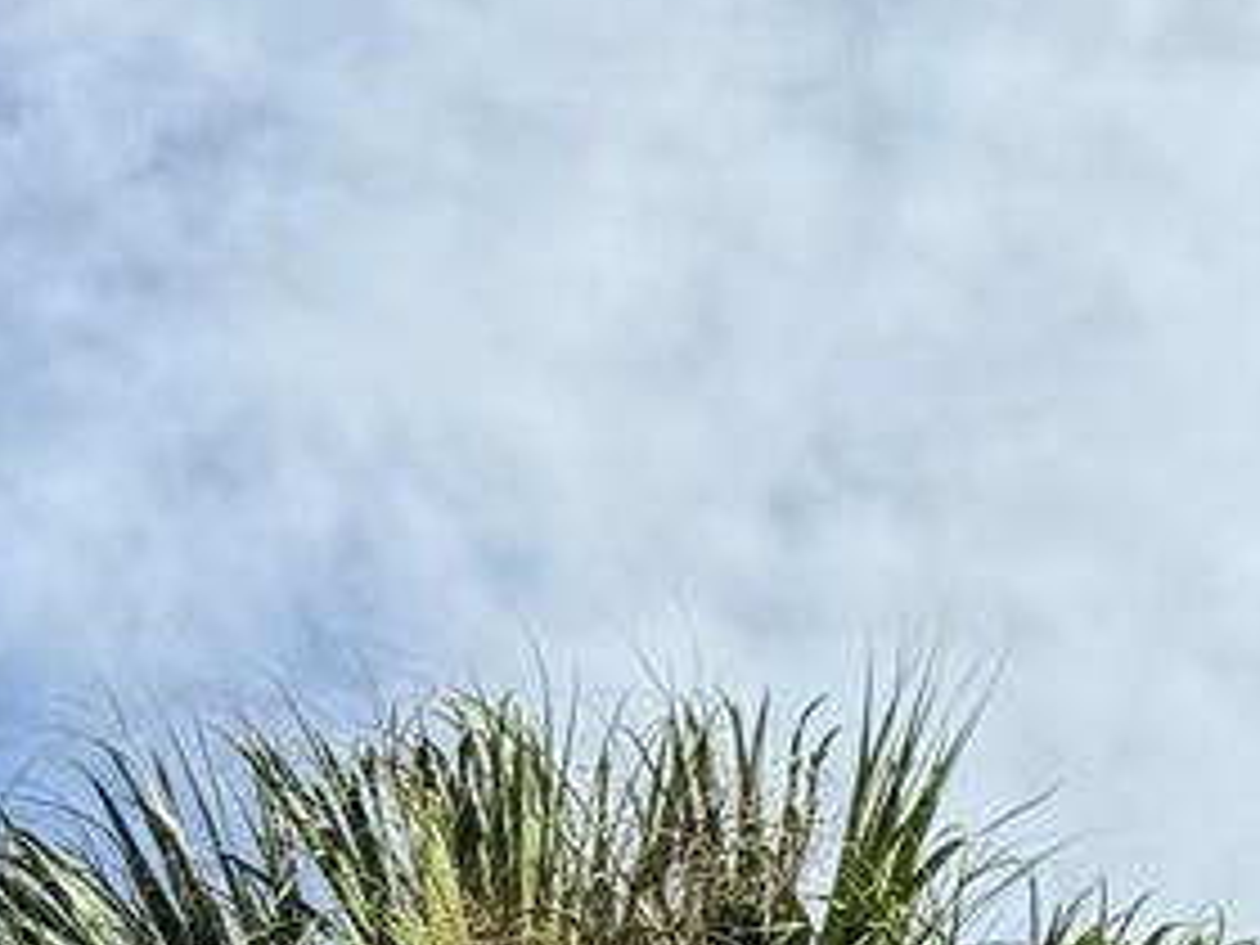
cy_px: 2520
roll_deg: +1.1
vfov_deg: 9.3
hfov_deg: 13.2
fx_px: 4987
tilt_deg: +22.1
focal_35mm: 137
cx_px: 2138
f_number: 1.78
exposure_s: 1/2833
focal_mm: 6.76
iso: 80
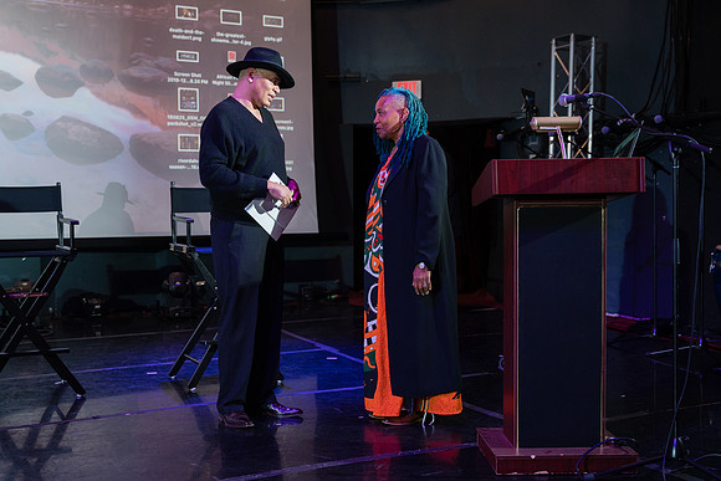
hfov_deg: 46.0
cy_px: 253
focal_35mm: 42
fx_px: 850
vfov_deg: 31.6
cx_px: 338
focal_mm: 38.3
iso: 1600
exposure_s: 1/250
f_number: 2.8
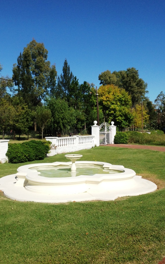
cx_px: 74
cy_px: 123
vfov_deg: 47.1
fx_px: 302
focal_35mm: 42
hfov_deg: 30.5
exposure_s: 1/3367
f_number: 2.4
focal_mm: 4.28
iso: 50
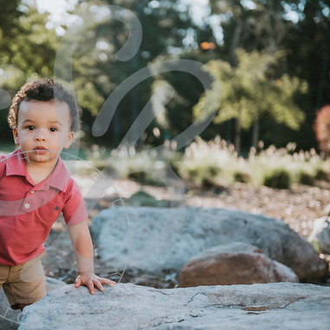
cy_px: 166
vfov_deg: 24.0
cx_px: 85
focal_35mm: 72
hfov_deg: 23.8
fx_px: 777
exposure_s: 1/320
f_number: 2.8
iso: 100
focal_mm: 56
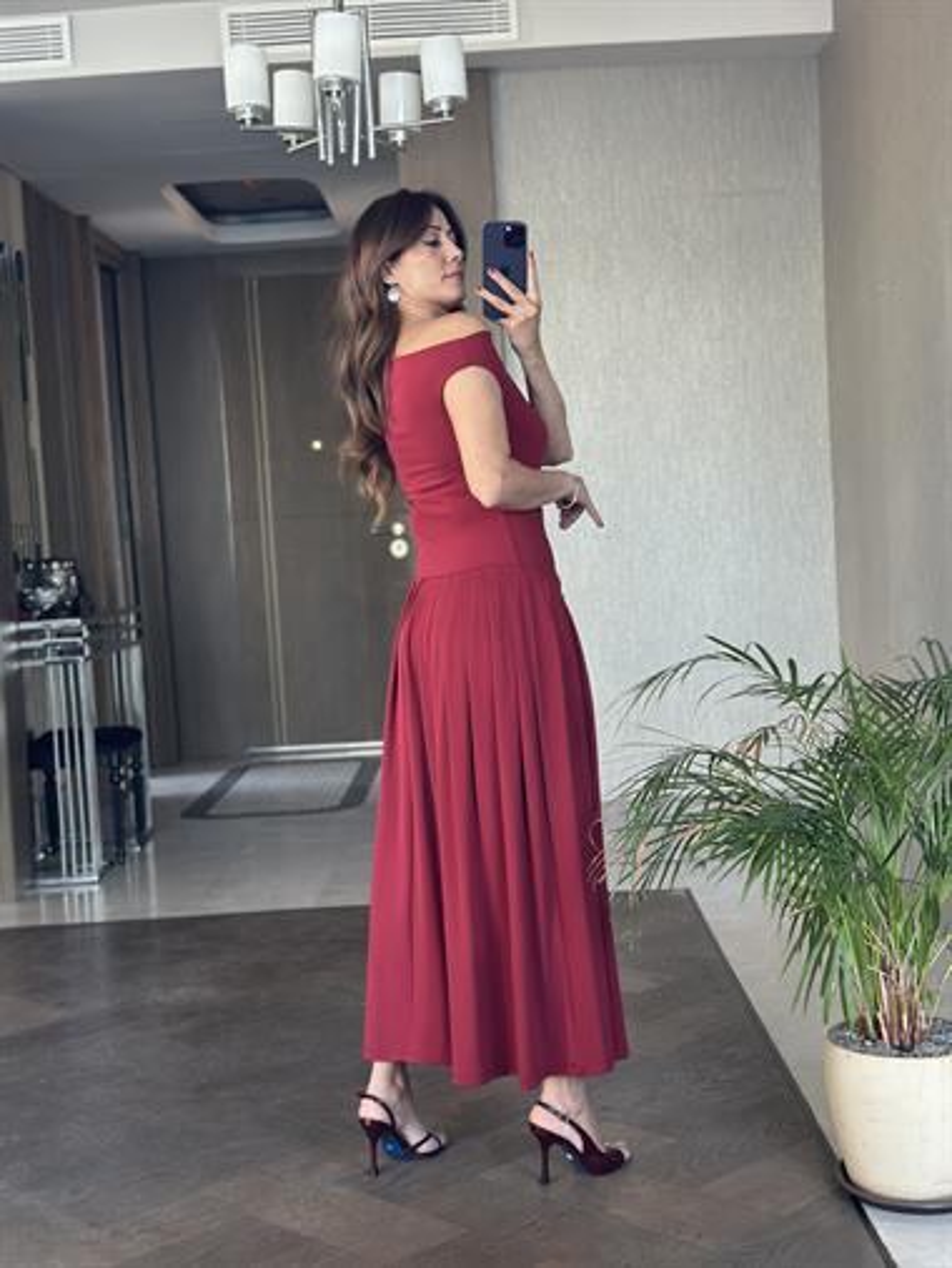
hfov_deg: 30.3
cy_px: 634
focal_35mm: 48
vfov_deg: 39.6
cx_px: 476
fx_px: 1759
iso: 160
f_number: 1.78
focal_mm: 6.86
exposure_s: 1/60
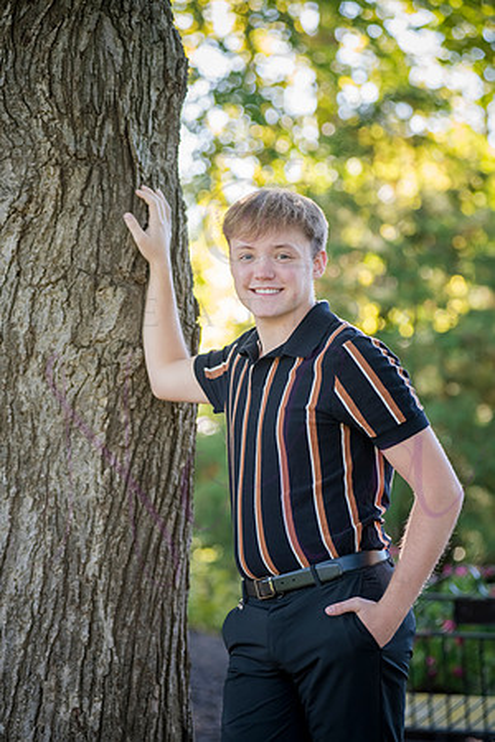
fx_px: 2310
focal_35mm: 112
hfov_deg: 12.2
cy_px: 371
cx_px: 248
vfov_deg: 18.3
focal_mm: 112
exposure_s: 1/400
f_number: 3.5
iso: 800
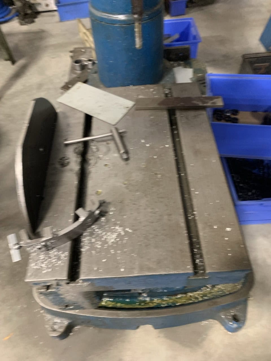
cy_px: 180
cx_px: 136
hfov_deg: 53.1
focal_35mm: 26
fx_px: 271
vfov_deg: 67.3
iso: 500
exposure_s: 1/30
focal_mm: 4.2
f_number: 1.8
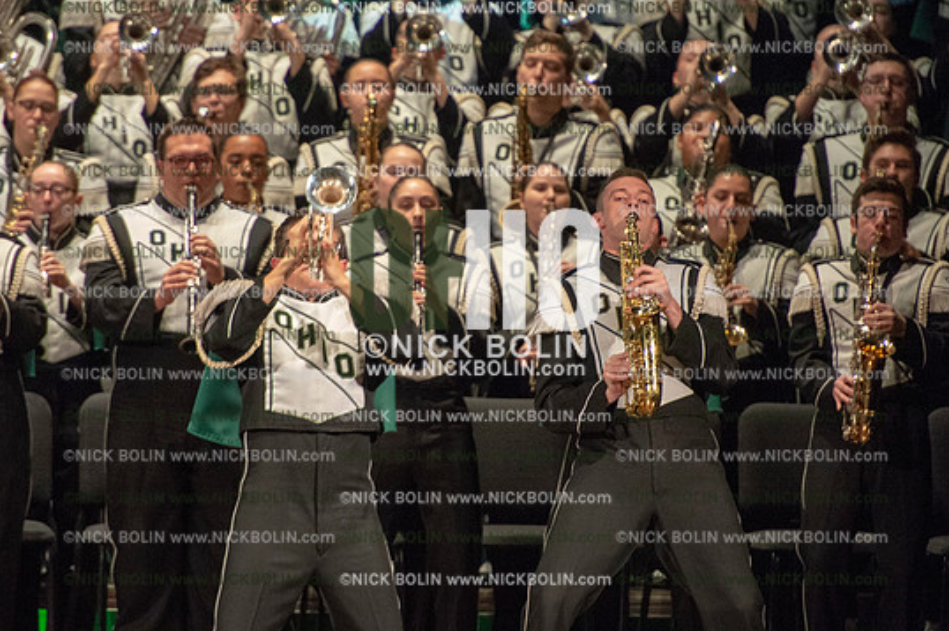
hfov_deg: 4.8
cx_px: 474
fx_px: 11354
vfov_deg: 3.2
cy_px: 293
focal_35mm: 431
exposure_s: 1/320
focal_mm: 400
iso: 8000
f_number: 5.6
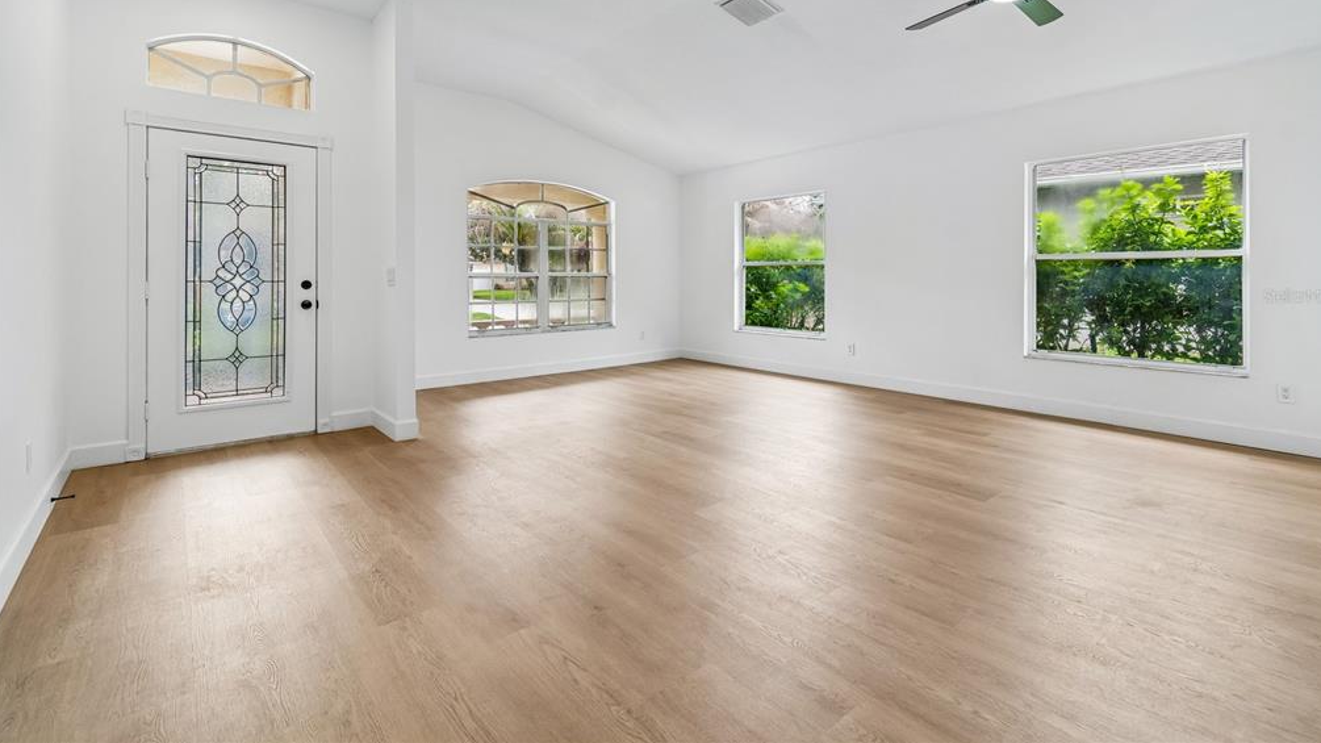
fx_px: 560
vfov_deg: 66.4
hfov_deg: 99.4
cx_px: 665
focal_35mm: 16
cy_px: 296
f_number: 7.1
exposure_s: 1/20
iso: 100
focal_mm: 10
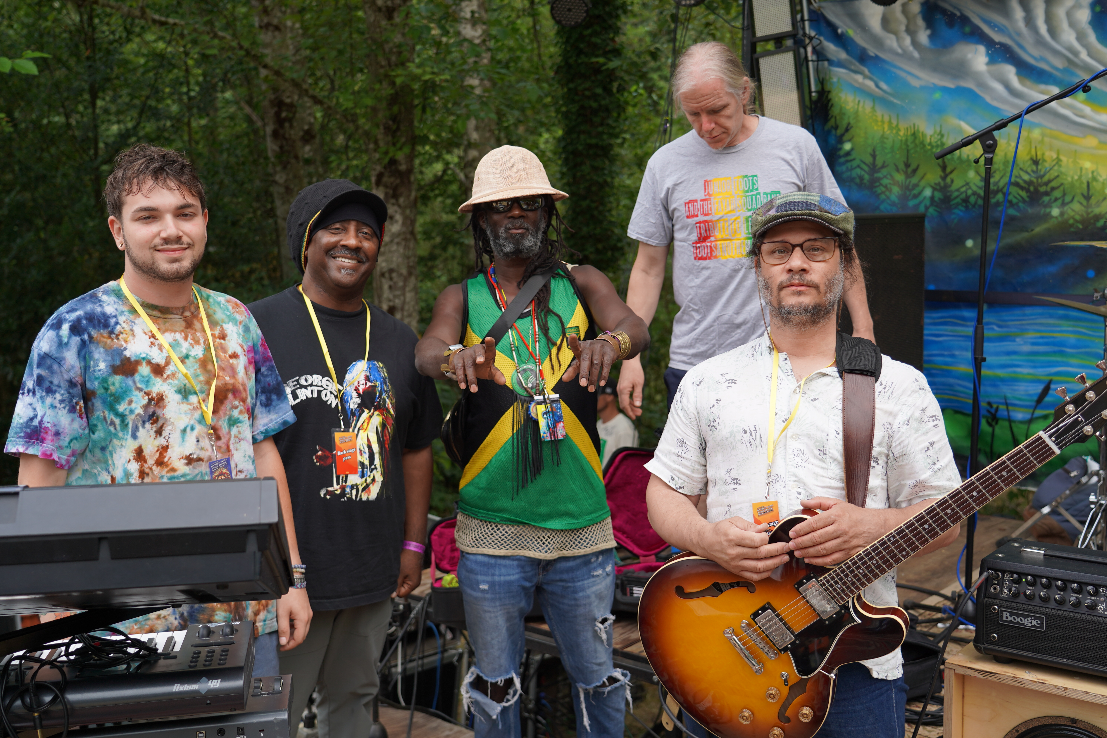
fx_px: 1168
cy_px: 369
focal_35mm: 38
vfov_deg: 35.1
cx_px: 554
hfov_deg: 50.7
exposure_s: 1/160
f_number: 4
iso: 160
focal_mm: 38
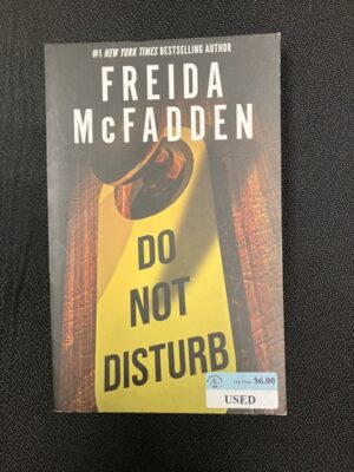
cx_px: 177
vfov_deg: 63.4
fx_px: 382
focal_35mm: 28
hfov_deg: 49.7
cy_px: 236
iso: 160
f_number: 1.8
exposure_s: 1/60
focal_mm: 3.99
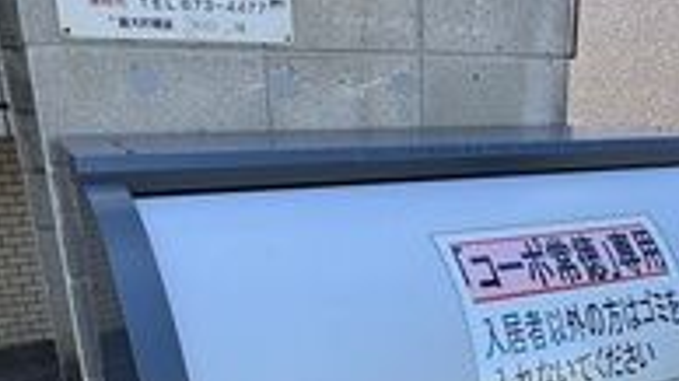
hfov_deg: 45.2
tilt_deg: -19.3
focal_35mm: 44
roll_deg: -2.0
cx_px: 490
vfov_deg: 26.0
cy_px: 357
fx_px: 792
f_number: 2.2
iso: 40
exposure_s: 1/296
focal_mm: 2.22
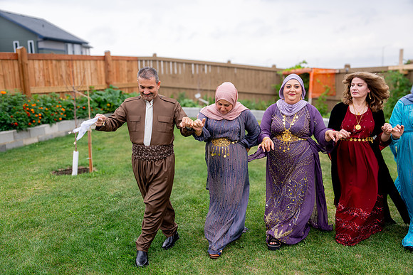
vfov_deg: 38.9
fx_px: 390
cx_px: 206
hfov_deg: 55.8
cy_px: 138
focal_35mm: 34
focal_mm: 34
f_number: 2.8
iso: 100
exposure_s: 1/500
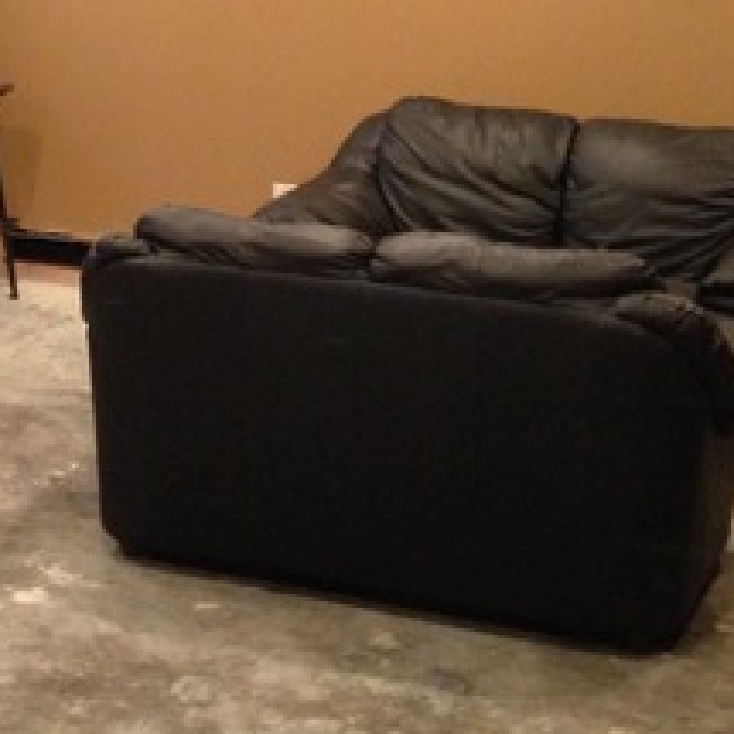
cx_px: 89
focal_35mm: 87
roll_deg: -1.1
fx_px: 2087
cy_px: 0
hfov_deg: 19.6
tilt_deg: -5.1
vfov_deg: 19.4
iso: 400
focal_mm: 4.12
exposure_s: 1/17
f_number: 2.4
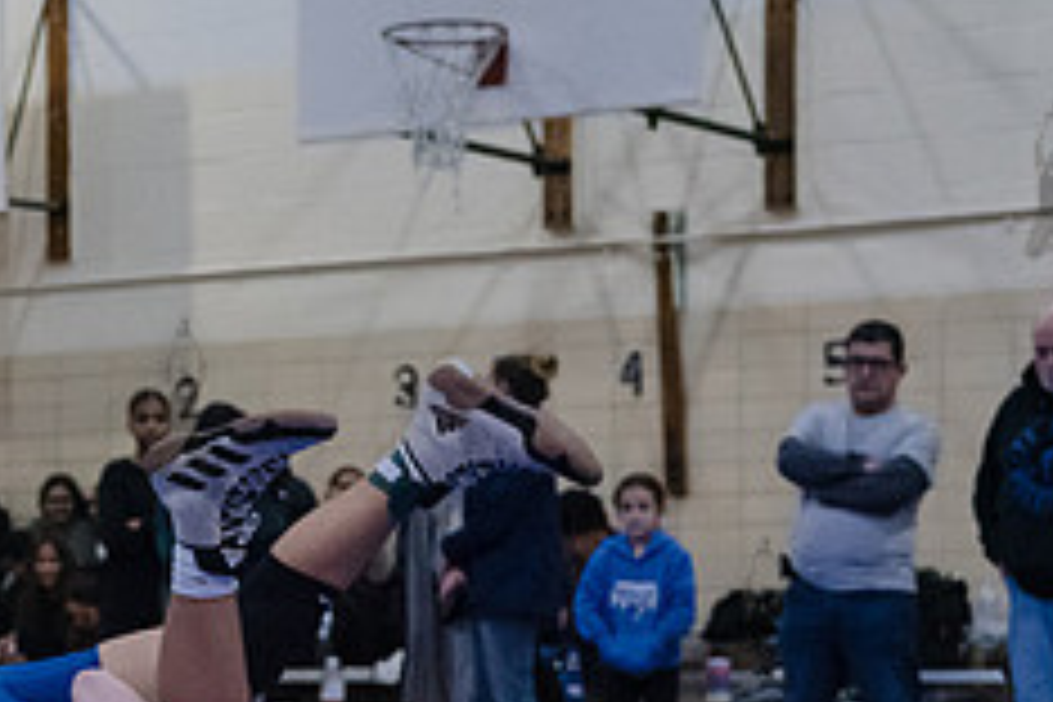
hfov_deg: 17.0
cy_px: 830
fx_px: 3480
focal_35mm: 119
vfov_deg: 11.3
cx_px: 180
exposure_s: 1/400
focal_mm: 48
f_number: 3.2
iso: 8000
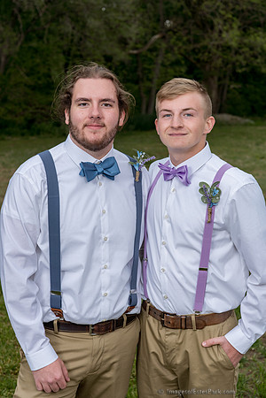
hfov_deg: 22.6
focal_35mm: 60
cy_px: 199
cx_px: 133
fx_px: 665
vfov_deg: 33.4
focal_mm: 60
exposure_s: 1/125
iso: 100
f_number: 6.3
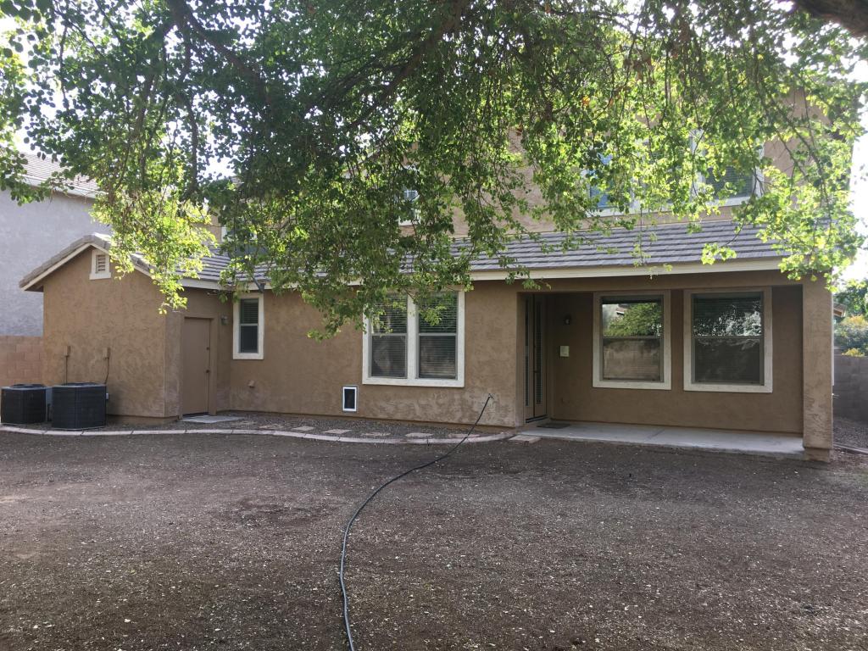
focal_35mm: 29
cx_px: 434
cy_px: 326
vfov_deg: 48.2
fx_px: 727
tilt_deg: +1.7
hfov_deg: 61.7
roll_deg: -0.5
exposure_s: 1/159
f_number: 2.2
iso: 25
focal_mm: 4.15
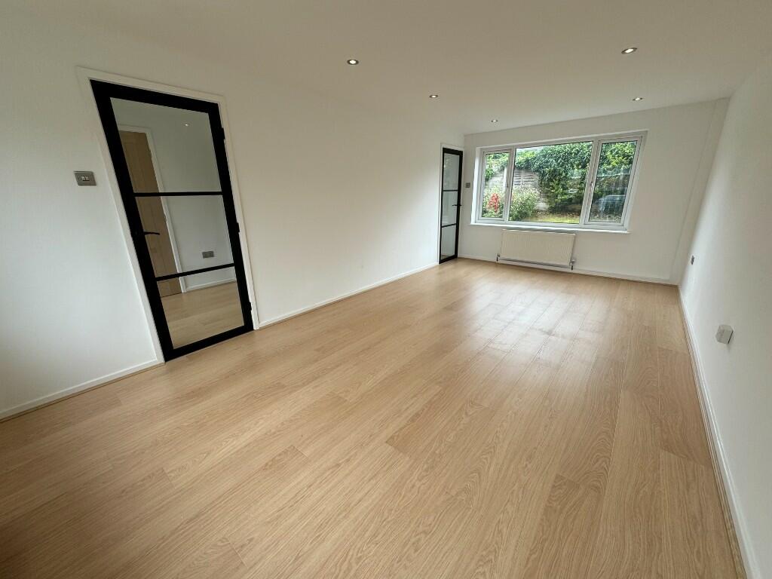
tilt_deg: -17.1
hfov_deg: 102.1
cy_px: 290
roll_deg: +1.1
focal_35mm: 14
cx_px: 386
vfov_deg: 85.7
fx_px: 312
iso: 40
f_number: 2.2
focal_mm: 2.22
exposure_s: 1/121
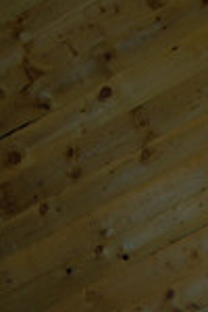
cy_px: 231
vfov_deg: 20.5
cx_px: 296
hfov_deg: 13.2
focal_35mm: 99
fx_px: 858
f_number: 4
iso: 100
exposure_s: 1/200
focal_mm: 22
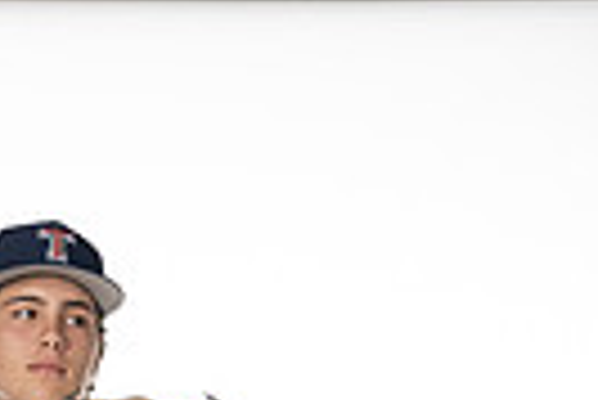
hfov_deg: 11.8
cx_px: -13
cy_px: 935
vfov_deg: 7.5
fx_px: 2860
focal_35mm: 172
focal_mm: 51
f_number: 6.3
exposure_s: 1/250
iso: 400
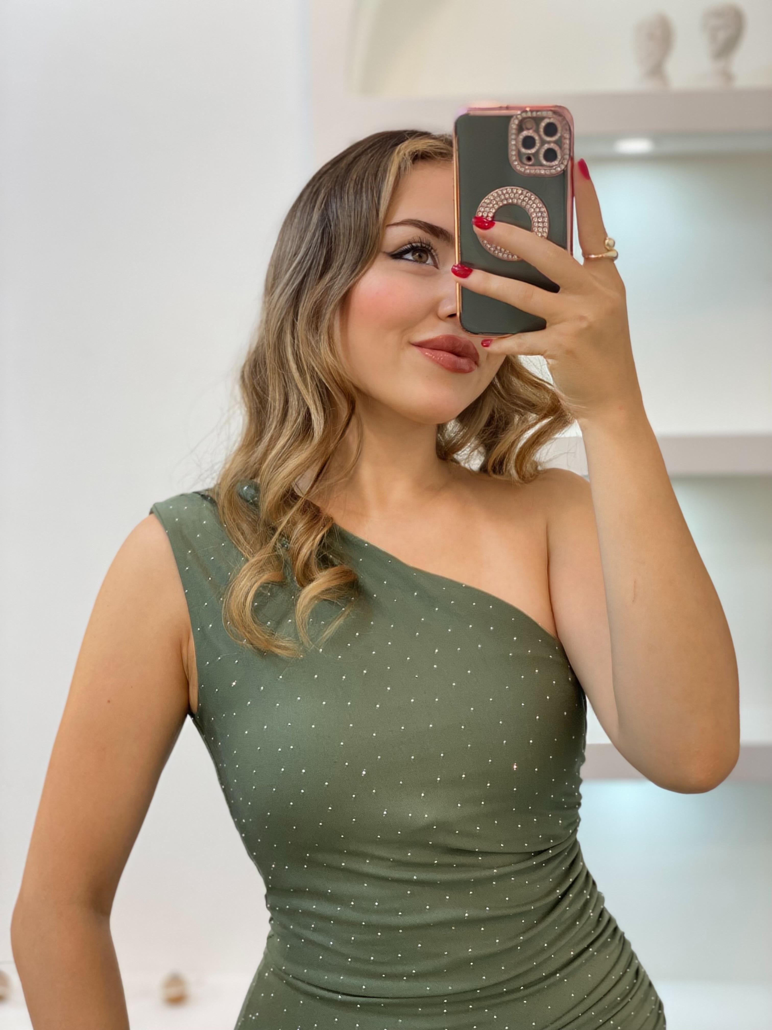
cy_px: 515
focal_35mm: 52
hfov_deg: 28.0
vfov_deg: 36.8
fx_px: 1546
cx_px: 386
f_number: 2
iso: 100
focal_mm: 6
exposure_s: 1/100
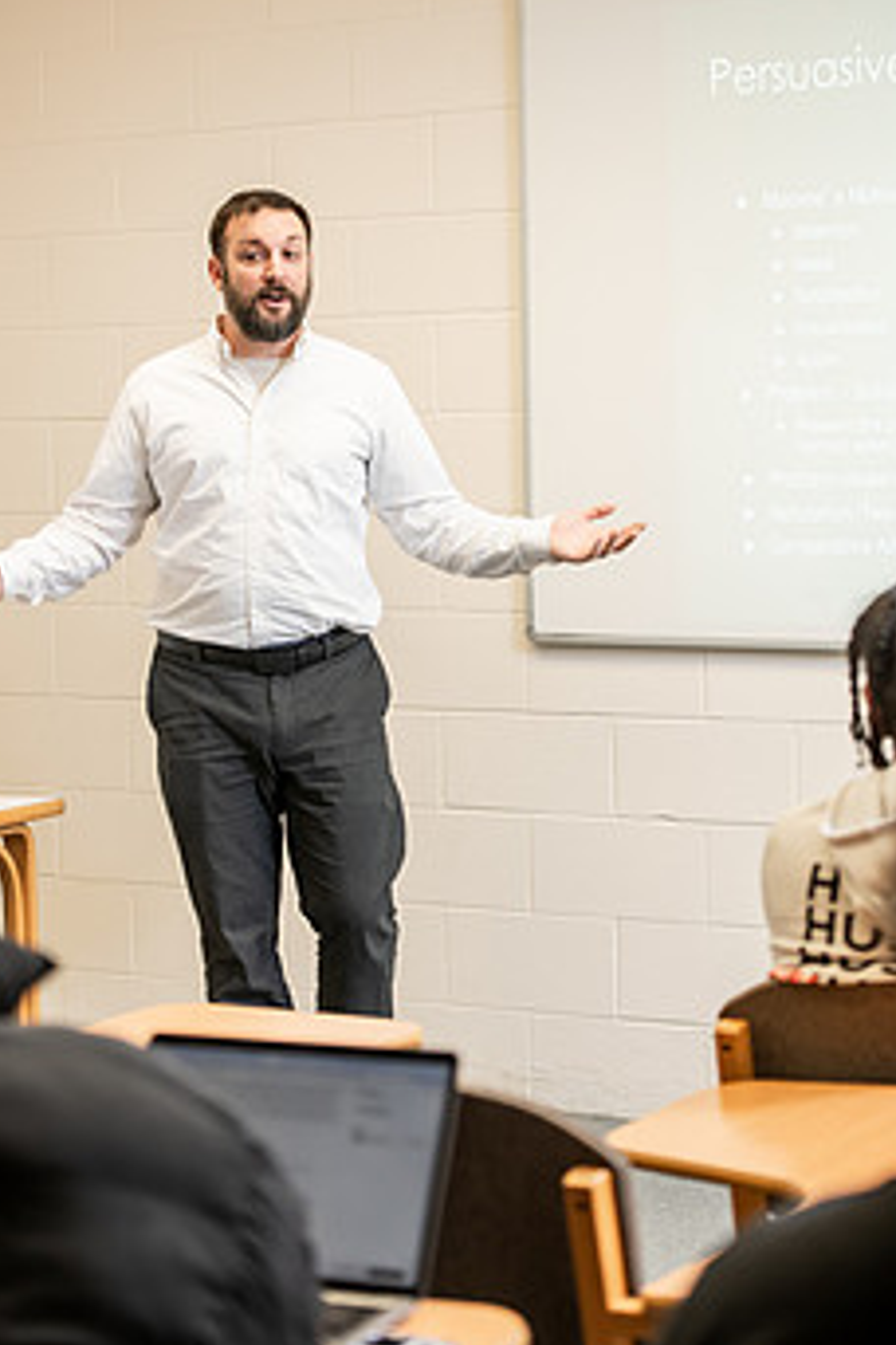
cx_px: 369
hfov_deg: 14.9
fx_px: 3434
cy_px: 590
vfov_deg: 22.1
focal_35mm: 92
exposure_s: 1/160
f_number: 3.2
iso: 800
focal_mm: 70
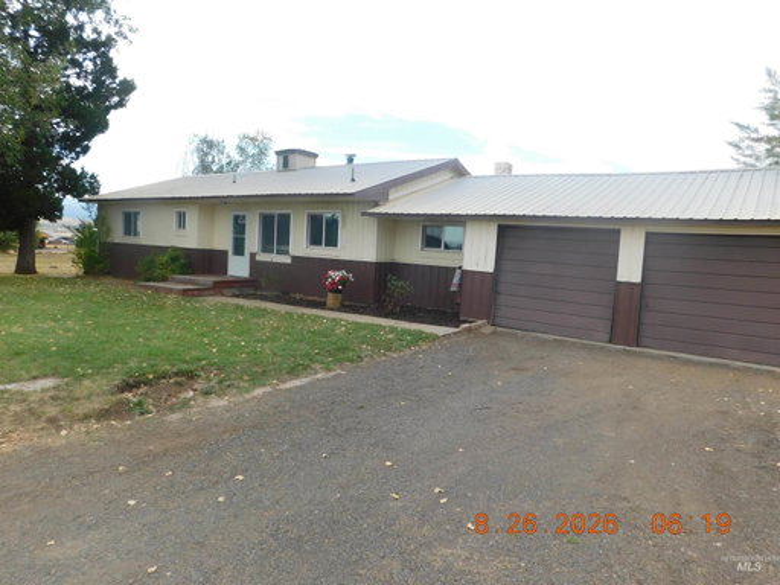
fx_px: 518
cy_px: 292
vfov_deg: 58.9
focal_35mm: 23
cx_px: 390
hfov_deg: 73.9
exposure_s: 1/500
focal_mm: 4
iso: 125
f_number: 3
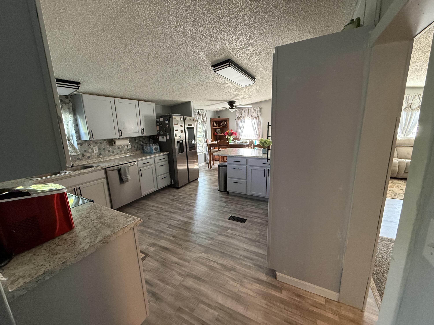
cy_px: 162
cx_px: 217
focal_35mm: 14
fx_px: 176
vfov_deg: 85.7
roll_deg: +1.6
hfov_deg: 102.1
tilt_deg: -11.2
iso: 400
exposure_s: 1/60
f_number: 2.2
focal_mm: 2.22
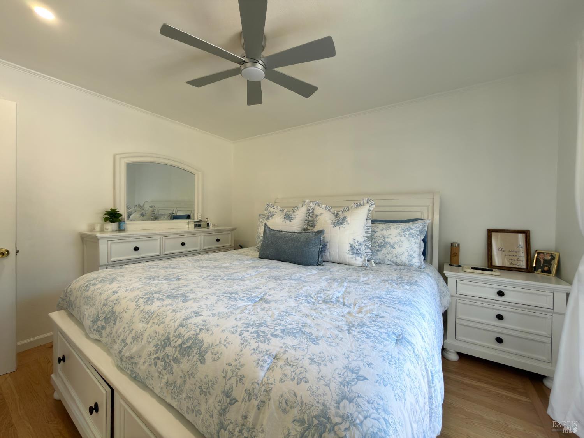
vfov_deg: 85.7
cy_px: 219
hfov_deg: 102.1
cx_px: 292
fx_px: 236
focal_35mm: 14
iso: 40
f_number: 2.2
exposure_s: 1/40
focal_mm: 2.22
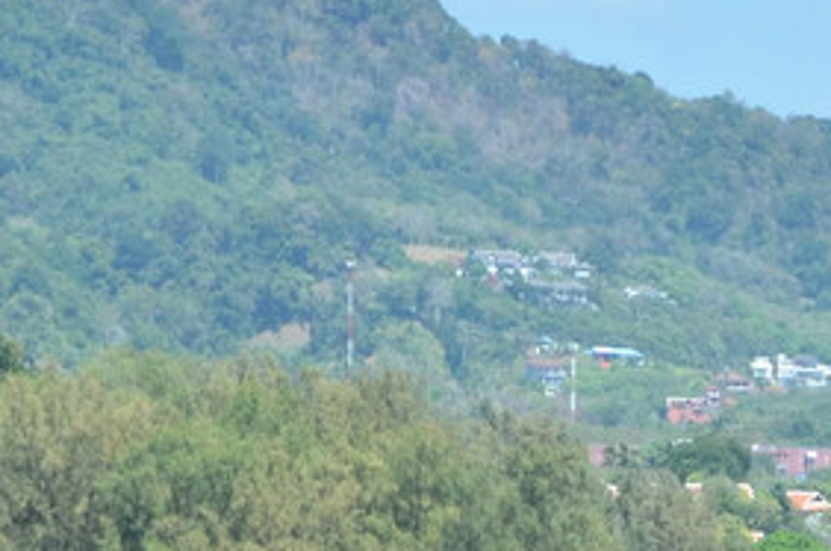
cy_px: 952
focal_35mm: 353
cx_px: 1087
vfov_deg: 3.9
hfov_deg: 5.8
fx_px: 8138
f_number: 16
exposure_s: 1/100
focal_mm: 55
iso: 160
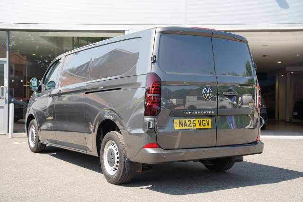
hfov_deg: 43.0
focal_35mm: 46
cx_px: 152
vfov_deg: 29.4
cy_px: 101
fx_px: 384
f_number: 4.5
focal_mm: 45.7
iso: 100
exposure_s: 1/80
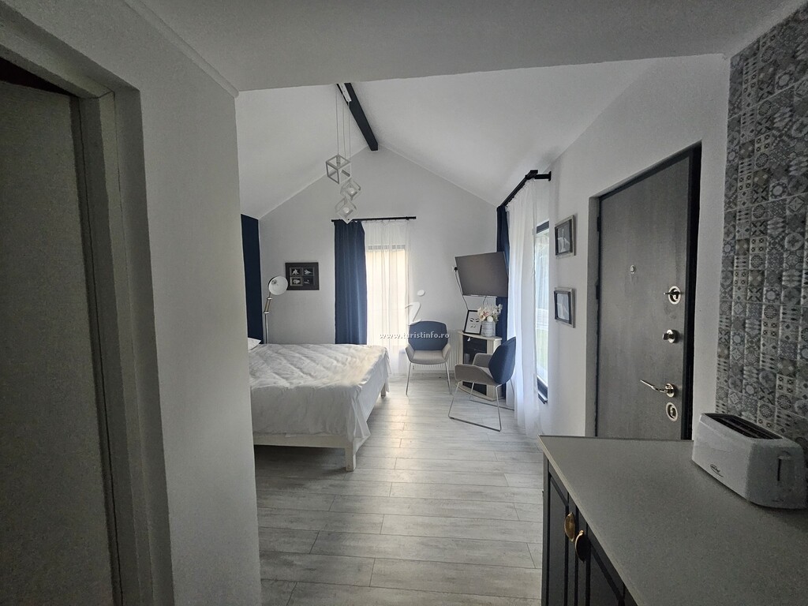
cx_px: 404
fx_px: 303
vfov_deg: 89.9
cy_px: 303
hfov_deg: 106.2
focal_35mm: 13
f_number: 2.2
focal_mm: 1.7
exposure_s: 1/50
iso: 400
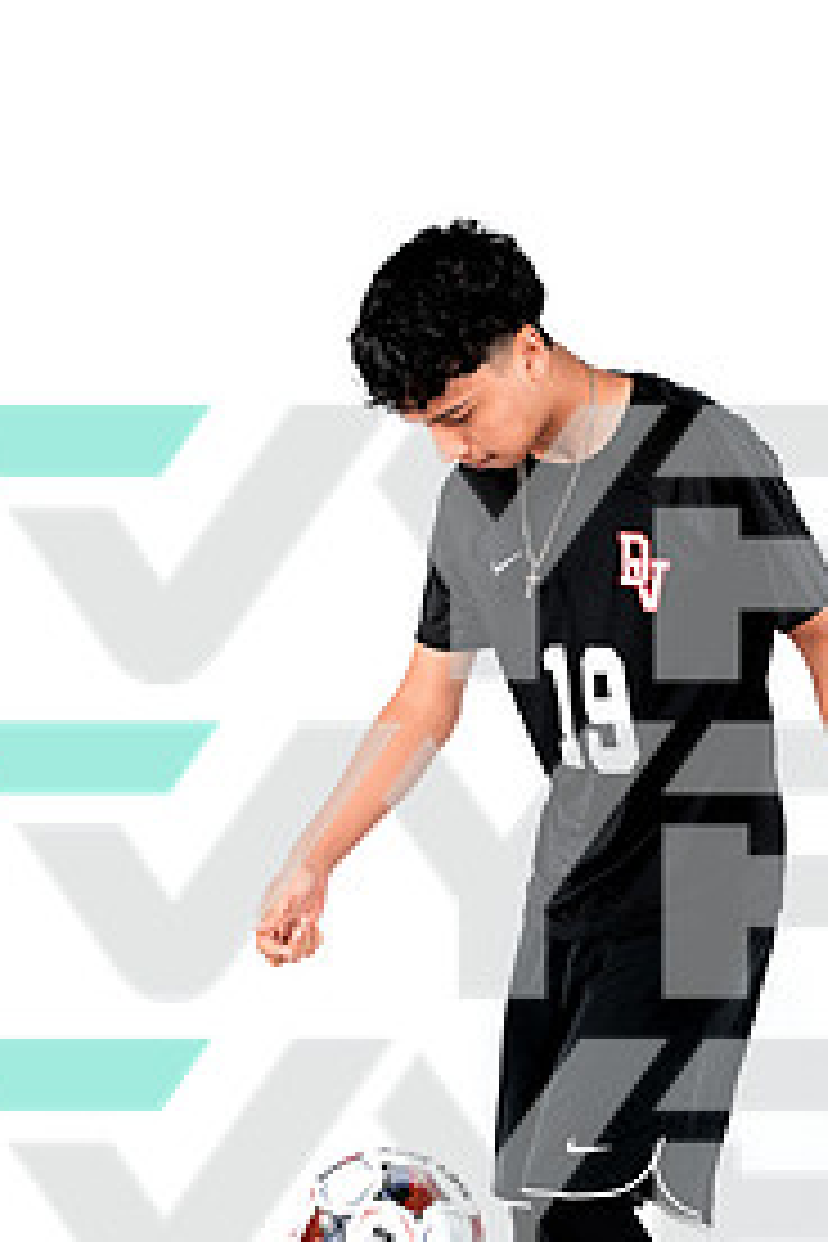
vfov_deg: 29.8
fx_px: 2311
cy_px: 864
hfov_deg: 20.2
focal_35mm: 67
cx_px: 612
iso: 160
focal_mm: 41.1
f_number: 4.5
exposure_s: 1/250
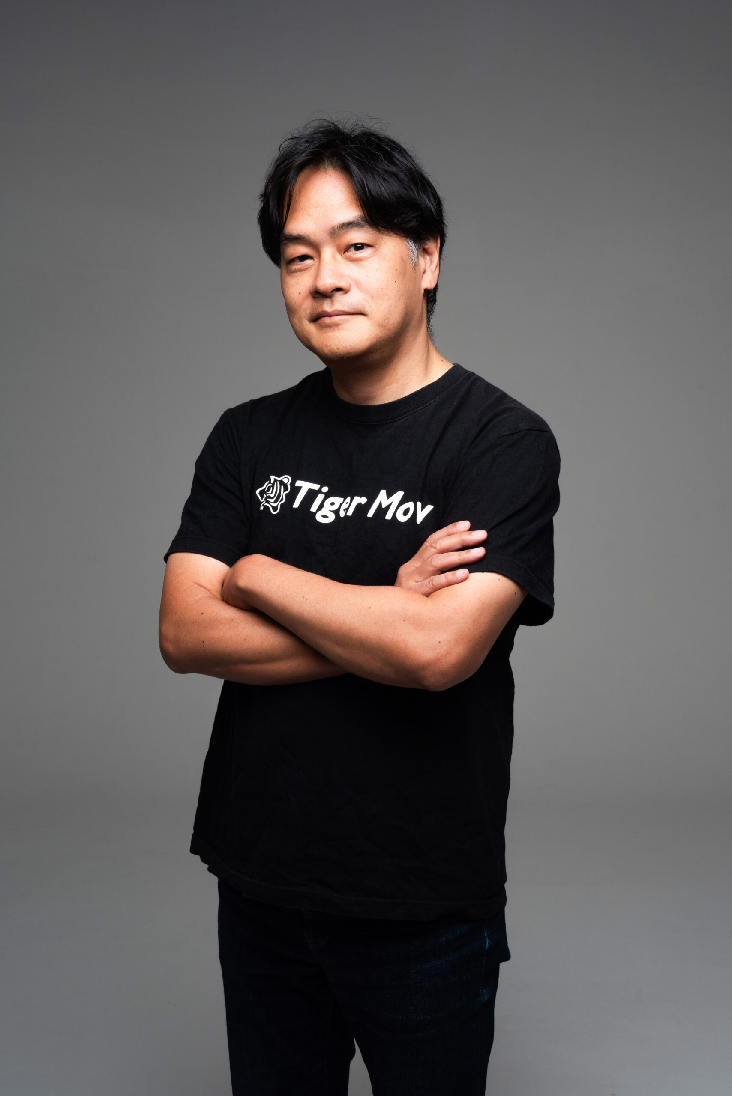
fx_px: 1250
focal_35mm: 41
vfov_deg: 47.4
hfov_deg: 32.6
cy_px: 548
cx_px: 366
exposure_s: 1/125
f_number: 13
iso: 200
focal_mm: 41
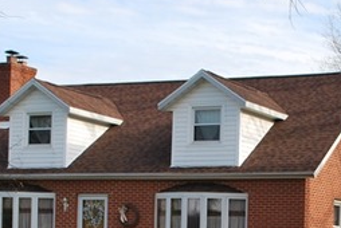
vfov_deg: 12.7
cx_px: 289
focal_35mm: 106
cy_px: 270
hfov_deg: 19.0
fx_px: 1005
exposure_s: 1/160
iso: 100
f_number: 6.3
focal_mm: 28
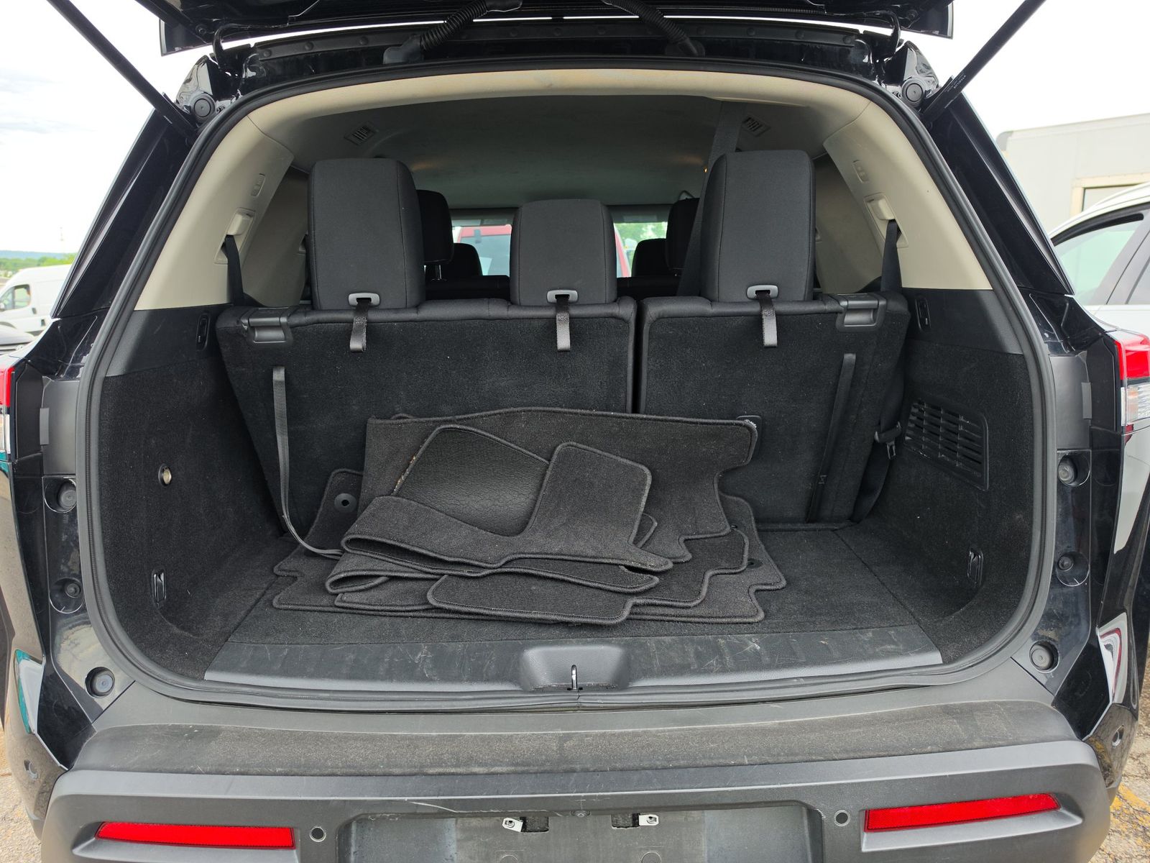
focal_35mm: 23
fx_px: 764
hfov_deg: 73.9
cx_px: 575
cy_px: 432
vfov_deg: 58.9
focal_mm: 6.5
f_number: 1.4
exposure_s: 1/121
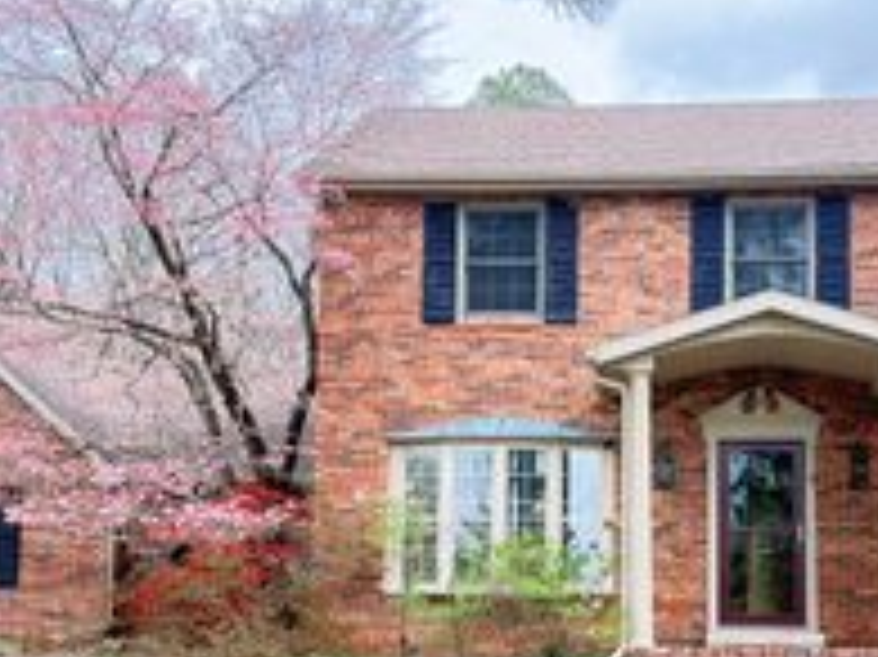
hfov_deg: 35.8
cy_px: 461
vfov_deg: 27.3
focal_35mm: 53
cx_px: 601
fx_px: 1343
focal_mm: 6.76
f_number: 1.78
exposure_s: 1/355
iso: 100
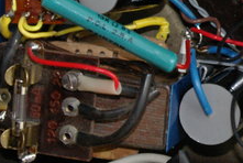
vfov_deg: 5.1
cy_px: 0
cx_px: 234
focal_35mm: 271
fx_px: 1832
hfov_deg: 7.6
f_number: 5.6
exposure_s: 1/60
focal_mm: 50
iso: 800
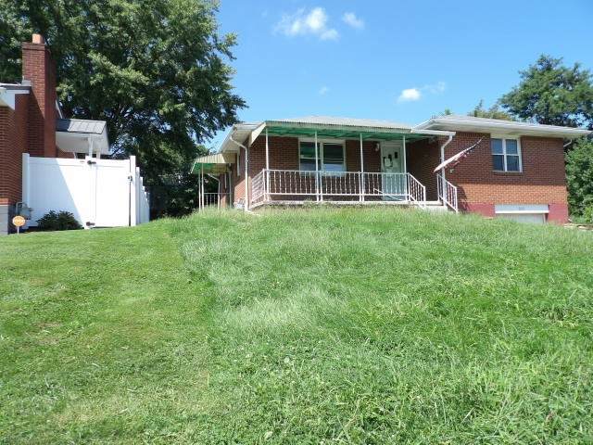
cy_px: 222
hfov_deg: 71.6
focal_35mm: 24
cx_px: 296
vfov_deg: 56.8
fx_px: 411
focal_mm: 4.3
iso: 100
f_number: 3.2
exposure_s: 1/565
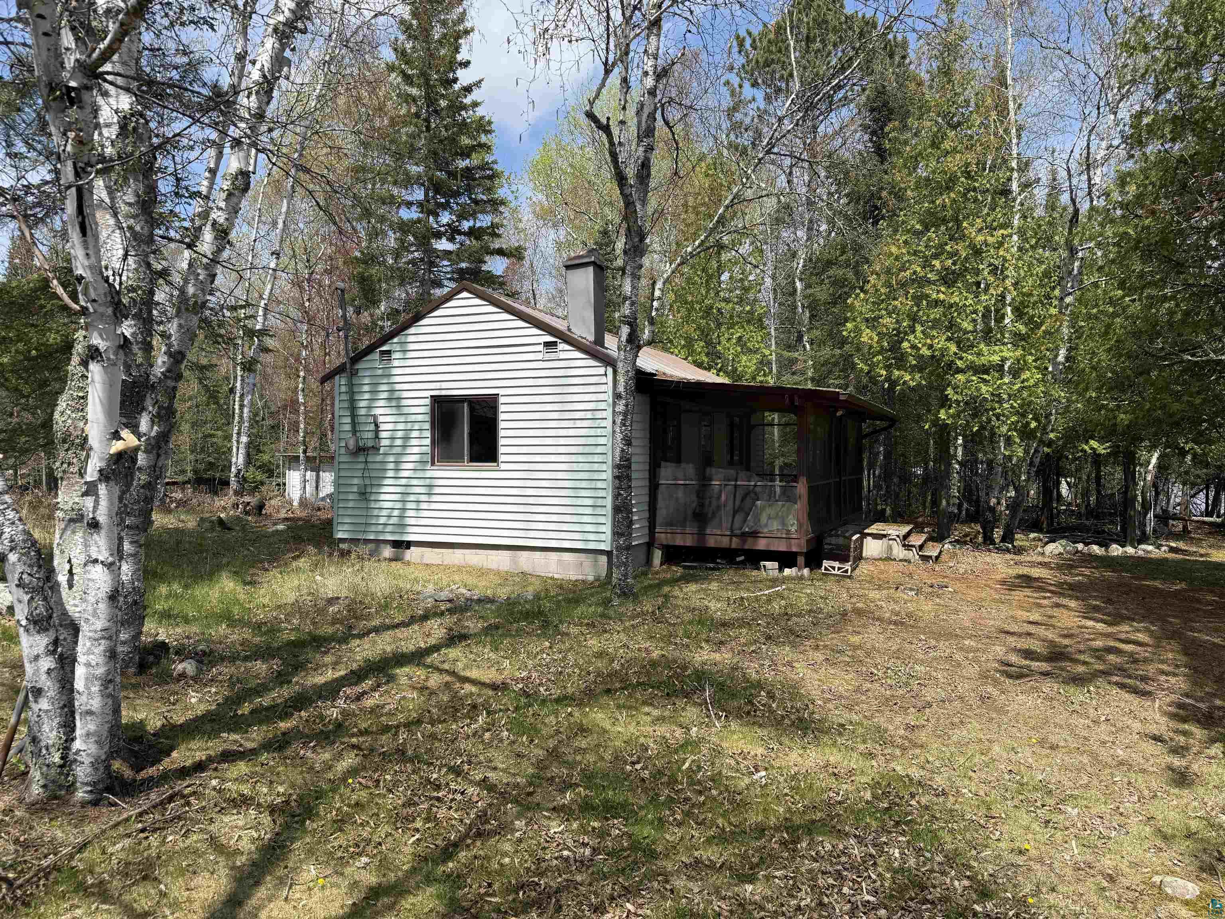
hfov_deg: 71.6
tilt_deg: +0.0
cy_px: 460
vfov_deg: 56.8
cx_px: 612
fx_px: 849
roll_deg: +0.1
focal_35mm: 24
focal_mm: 6.76
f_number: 1.78
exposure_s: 1/3279
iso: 80
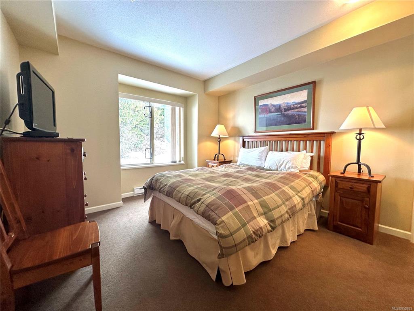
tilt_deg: -3.8
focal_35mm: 14
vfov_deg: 85.7
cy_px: 156
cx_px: 207
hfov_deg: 102.1
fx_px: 167
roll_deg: +0.0
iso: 160
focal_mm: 2.22
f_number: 2.2
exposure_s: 1/120
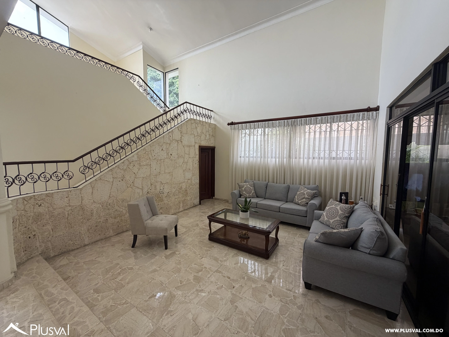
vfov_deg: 85.7
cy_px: 168
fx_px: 182
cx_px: 224
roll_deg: +0.2
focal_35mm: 14
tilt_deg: -4.3
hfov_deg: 102.1
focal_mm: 2.22
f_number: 2.2
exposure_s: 1/120
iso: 160
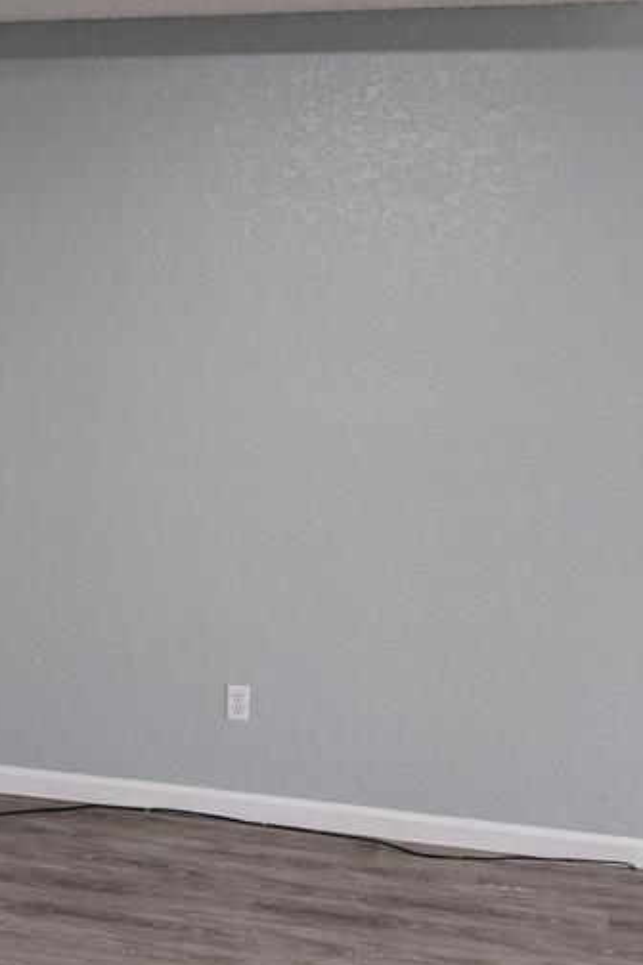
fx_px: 1527
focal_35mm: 57
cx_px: 77
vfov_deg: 35.0
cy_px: 530
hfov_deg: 23.2
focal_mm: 4.38
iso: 72
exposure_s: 1/24
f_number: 1.73
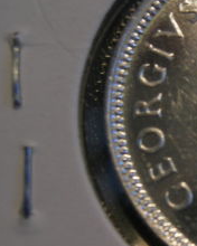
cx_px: 280
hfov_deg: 15.0
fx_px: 700
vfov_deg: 19.9
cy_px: 148
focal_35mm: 96
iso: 64
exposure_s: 1/56.4
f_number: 3.4
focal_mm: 7.5
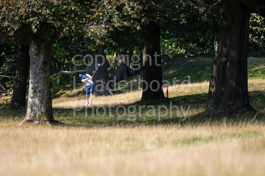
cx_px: 132
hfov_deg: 4.6
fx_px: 3310
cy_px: 88
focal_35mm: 450
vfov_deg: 3.1
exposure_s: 1/1600
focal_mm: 300
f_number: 4
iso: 200
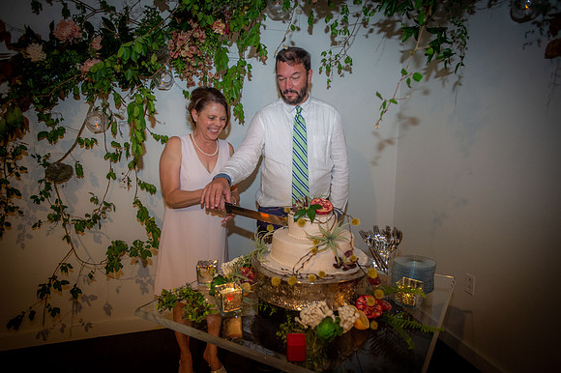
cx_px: 280
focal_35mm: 24
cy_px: 186
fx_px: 374
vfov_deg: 53.1
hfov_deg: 73.8
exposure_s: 1/80
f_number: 2.8
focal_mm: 24
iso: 1600
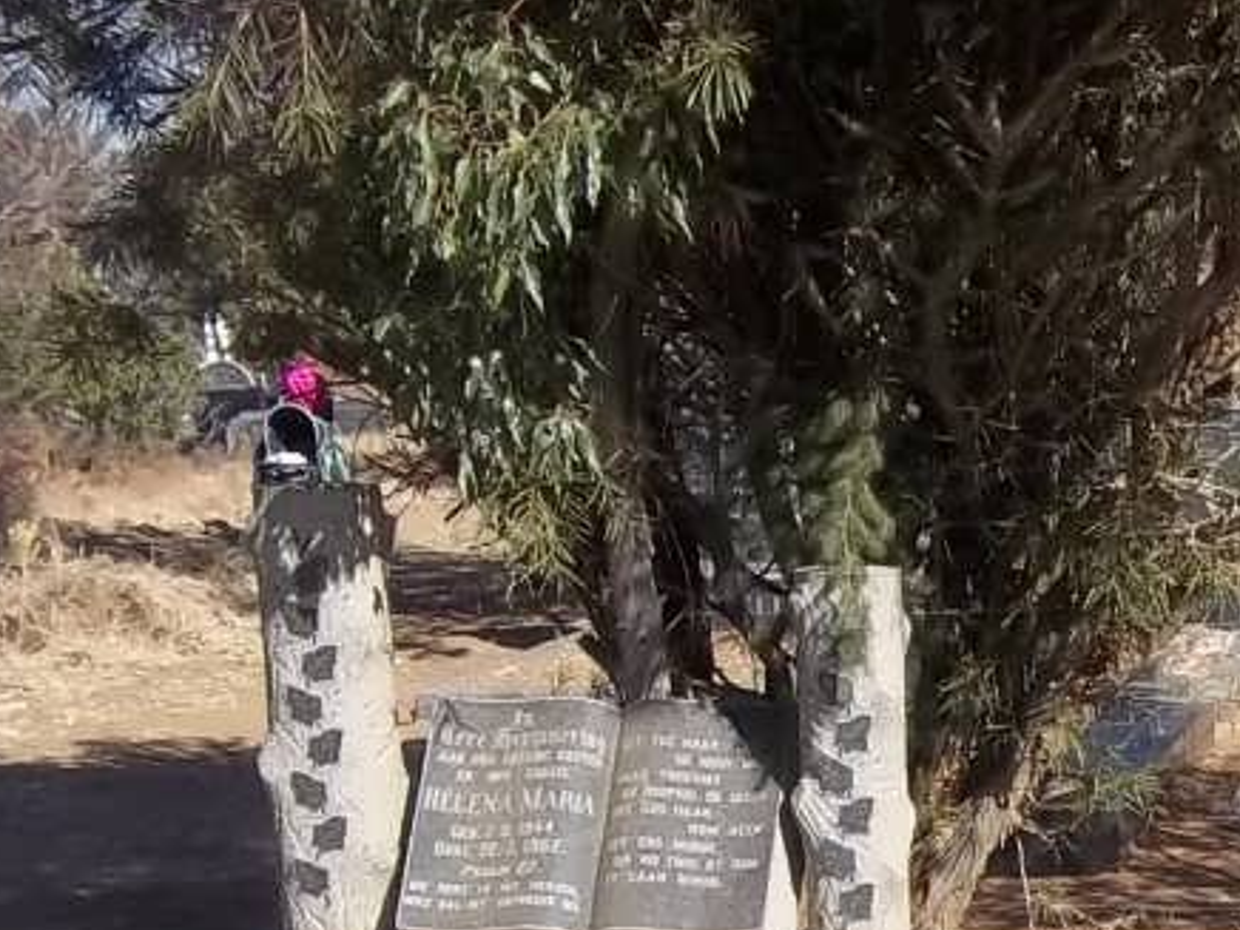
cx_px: 1593
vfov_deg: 16.2
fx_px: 3152
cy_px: 1069
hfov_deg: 20.4
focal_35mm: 88
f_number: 5.5
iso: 80
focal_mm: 5.7
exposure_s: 1/400
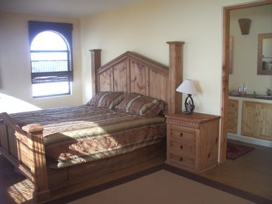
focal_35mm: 35
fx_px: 275
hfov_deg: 52.6
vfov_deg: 40.7
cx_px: 136
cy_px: 102
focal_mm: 5.8
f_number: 2.6
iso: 100
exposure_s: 1/25
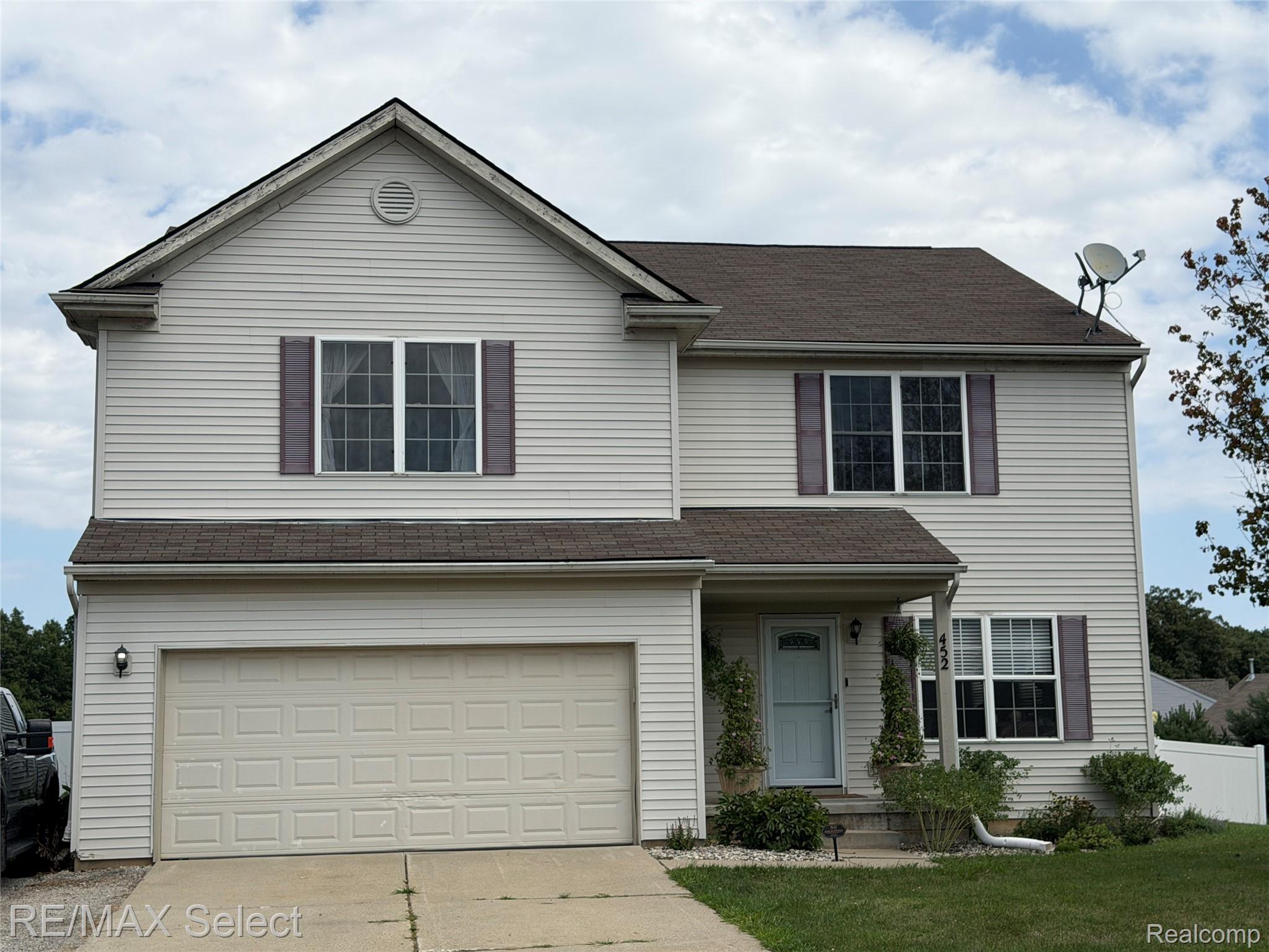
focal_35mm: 48
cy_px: 476
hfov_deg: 39.7
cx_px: 634
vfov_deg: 30.3
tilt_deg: +7.7
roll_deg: +1.4
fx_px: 1760
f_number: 1.78
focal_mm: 6.76
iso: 64
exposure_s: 1/6536
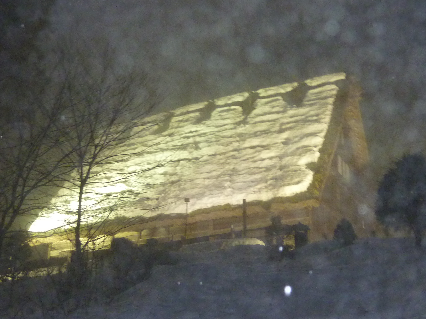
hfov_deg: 39.7
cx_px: 213
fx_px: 591
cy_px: 160
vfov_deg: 30.3
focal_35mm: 48
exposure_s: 1/8
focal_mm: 4.4
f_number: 3.3
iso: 320
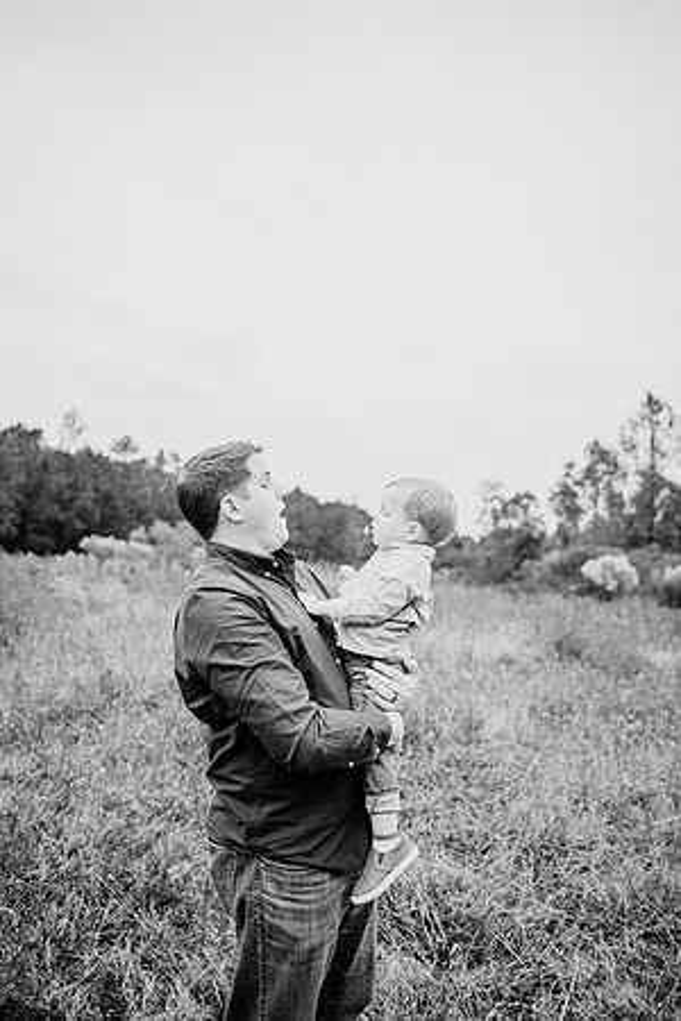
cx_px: 340
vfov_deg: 73.7
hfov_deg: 53.1
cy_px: 510
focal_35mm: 24
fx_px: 681
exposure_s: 1/800
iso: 125
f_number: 2.2
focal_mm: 24
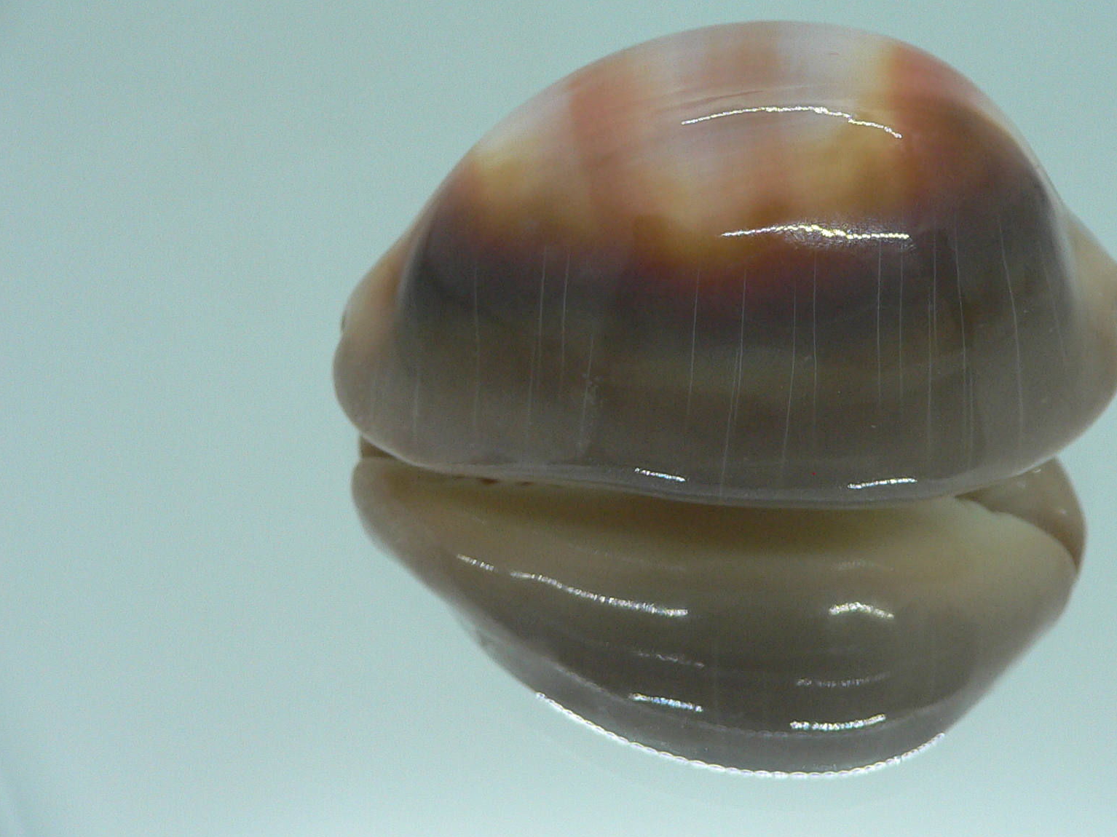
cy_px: 365
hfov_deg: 40.8
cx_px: 732
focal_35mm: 46
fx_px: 1484
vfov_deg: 31.5
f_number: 2.8
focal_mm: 4.6
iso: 100
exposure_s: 1/60
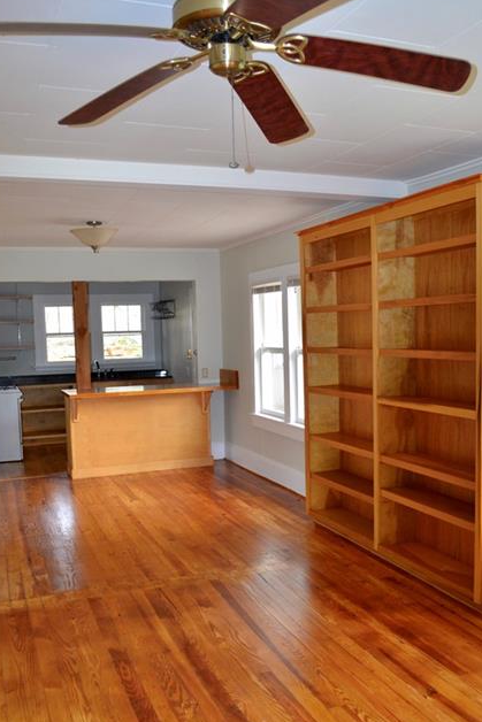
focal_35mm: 33
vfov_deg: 57.1
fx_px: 662
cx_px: 266
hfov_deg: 39.9
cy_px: 405
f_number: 3.5
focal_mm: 18
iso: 720
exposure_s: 1/60
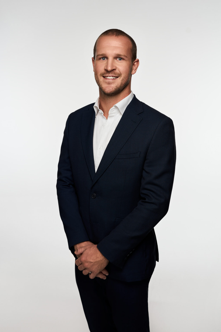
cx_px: 113
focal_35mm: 38
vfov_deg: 50.7
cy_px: 162
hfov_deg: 35.0
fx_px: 350
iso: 100
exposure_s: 1/125
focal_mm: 35
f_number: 5.6
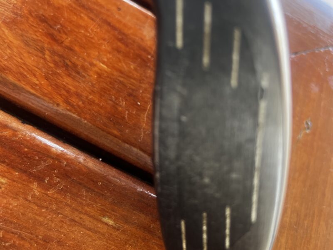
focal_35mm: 26
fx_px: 250
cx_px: 166
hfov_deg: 67.3
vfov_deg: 53.1
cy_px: 125
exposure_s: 1/121
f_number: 1.5
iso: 100
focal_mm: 5.7
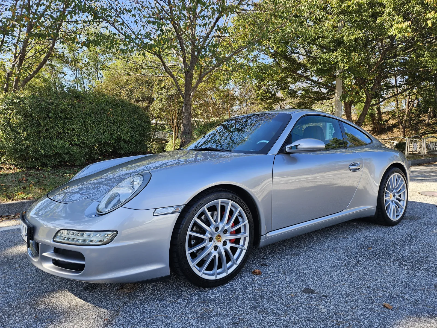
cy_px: 164
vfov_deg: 58.9
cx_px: 218
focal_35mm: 23
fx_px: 290
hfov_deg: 73.9
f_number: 1.8
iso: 25
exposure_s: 1/351
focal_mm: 5.4
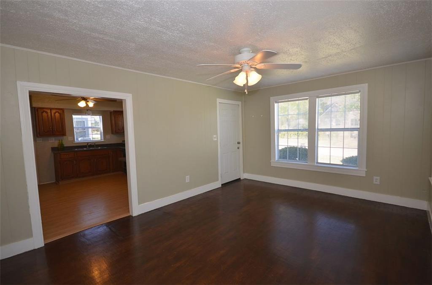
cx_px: 216
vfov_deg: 69.3
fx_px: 206
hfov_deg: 92.6
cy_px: 142
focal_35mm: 17
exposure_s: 1/80
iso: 200
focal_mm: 11.5
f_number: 4.2
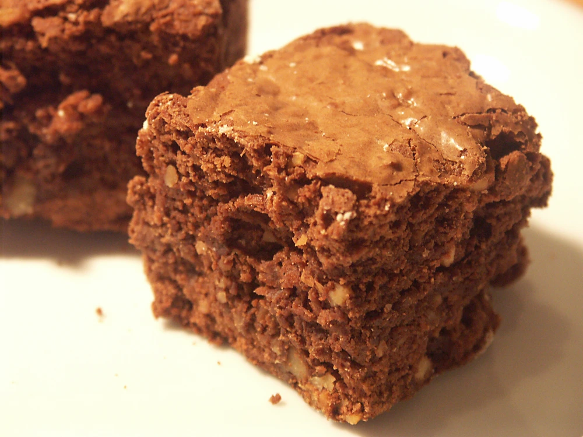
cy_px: 218
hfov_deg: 11.6
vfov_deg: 8.7
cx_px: 292
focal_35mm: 171
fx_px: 2880
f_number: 3.5
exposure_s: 1/15
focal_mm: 43.22
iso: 200
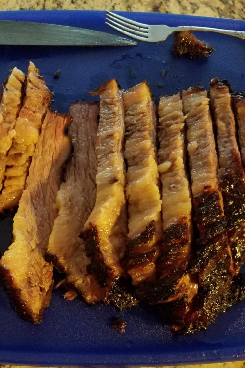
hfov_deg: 34.9
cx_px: 53
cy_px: 184
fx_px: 378
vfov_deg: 51.9
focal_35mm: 37
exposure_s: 1/10
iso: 500
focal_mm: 4.2
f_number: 1.7
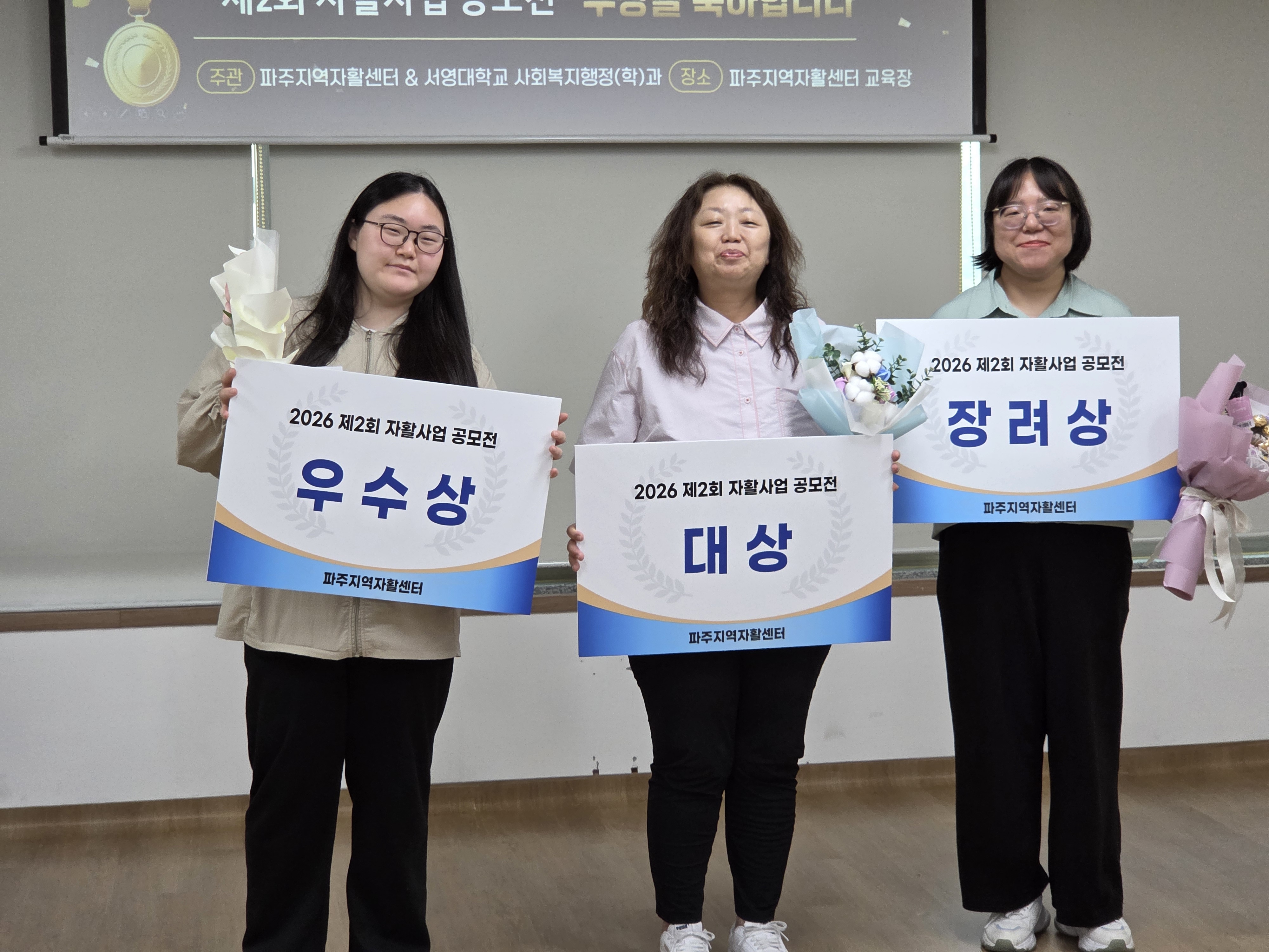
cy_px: 476
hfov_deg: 28.2
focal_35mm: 69
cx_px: 634
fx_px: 2529
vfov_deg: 21.3
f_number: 2.4
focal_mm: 7
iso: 160
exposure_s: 1/120
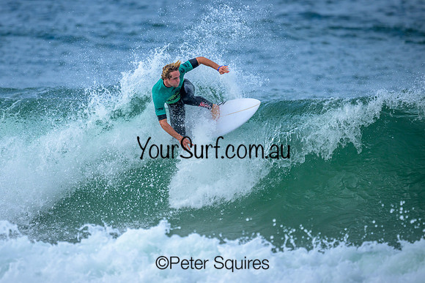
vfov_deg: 1.3
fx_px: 12077
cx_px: 153
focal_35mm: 1023
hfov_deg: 2.0
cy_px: 132
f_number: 6.3
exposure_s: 1/2000
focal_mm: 800
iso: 320
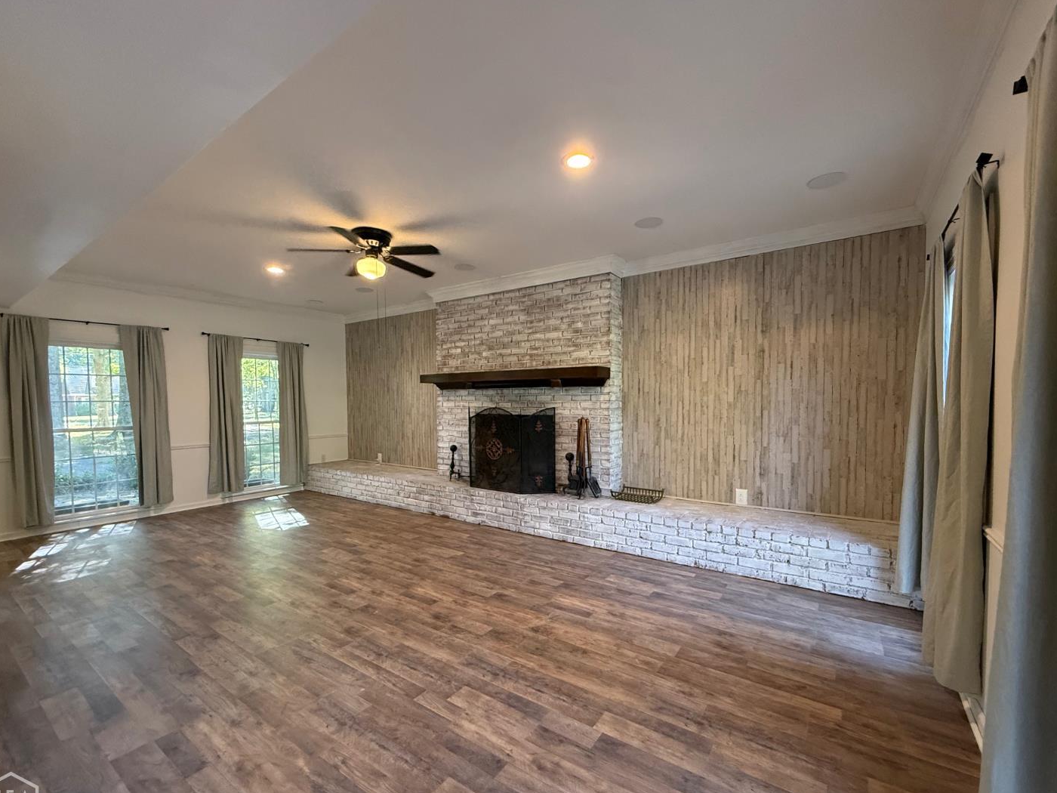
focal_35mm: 15
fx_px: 458
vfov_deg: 81.7
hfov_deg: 98.2
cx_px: 538
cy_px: 417
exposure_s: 1/120
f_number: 2.2
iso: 500
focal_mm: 2.22
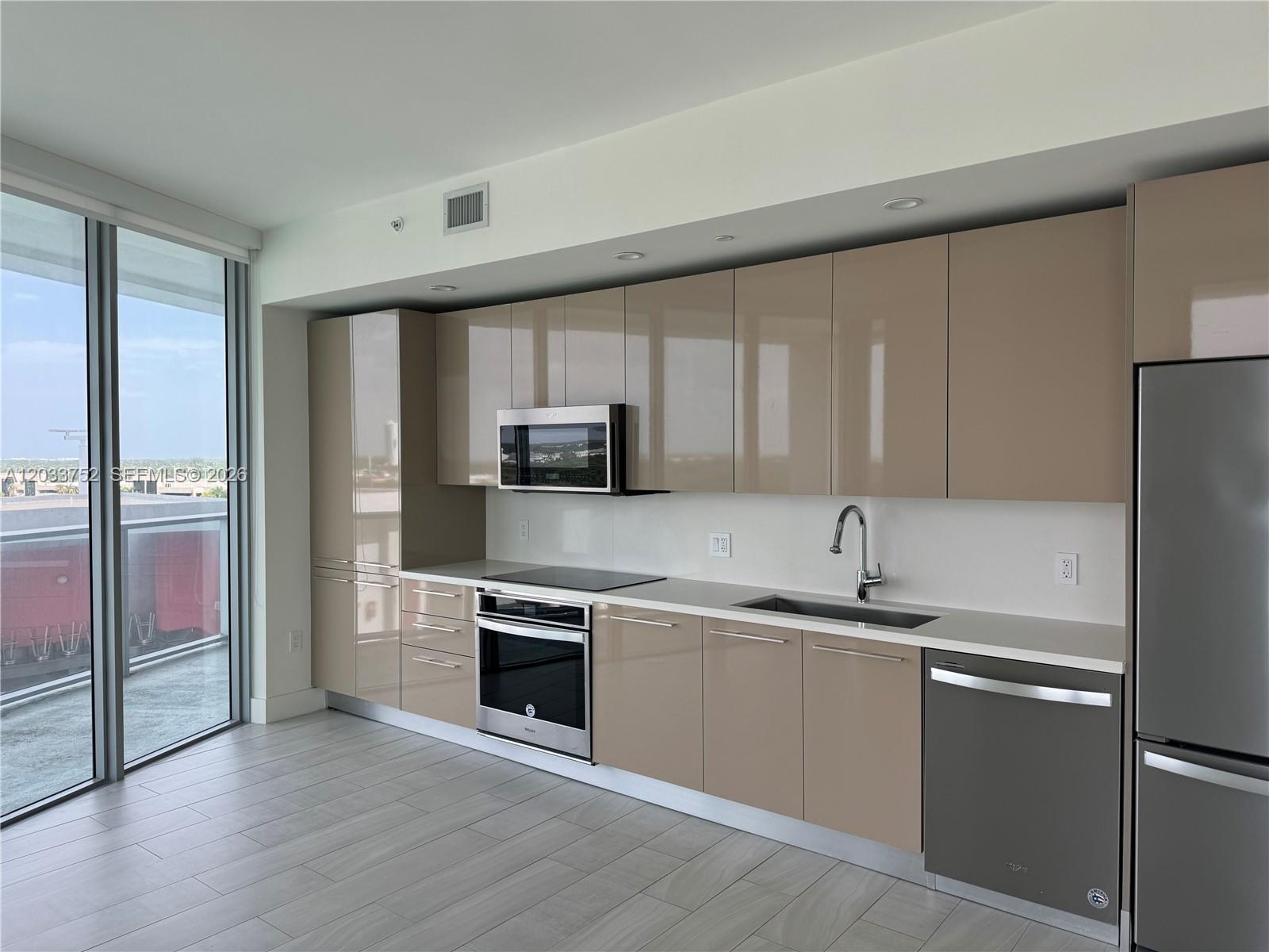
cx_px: 634
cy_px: 476
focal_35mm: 24
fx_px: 880
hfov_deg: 71.6
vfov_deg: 56.8
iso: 80
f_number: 1.78
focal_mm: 6.76
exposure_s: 1/802
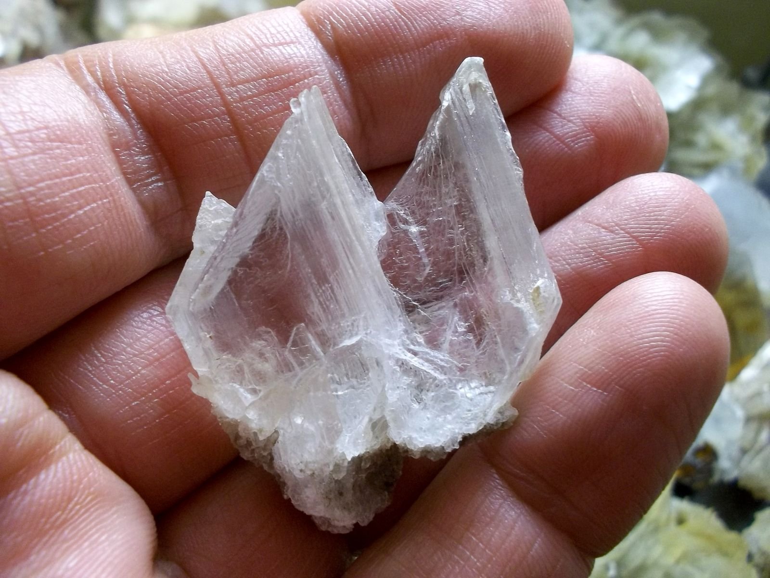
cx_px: 385
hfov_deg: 61.6
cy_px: 289
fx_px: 645
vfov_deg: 48.3
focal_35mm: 29
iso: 160
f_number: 3.3
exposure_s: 1/13
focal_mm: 4.1
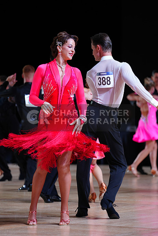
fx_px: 1099
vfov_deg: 12.3
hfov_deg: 8.2
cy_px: 118
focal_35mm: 167
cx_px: 79
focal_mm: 167
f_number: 2.8
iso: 500
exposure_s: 1/400
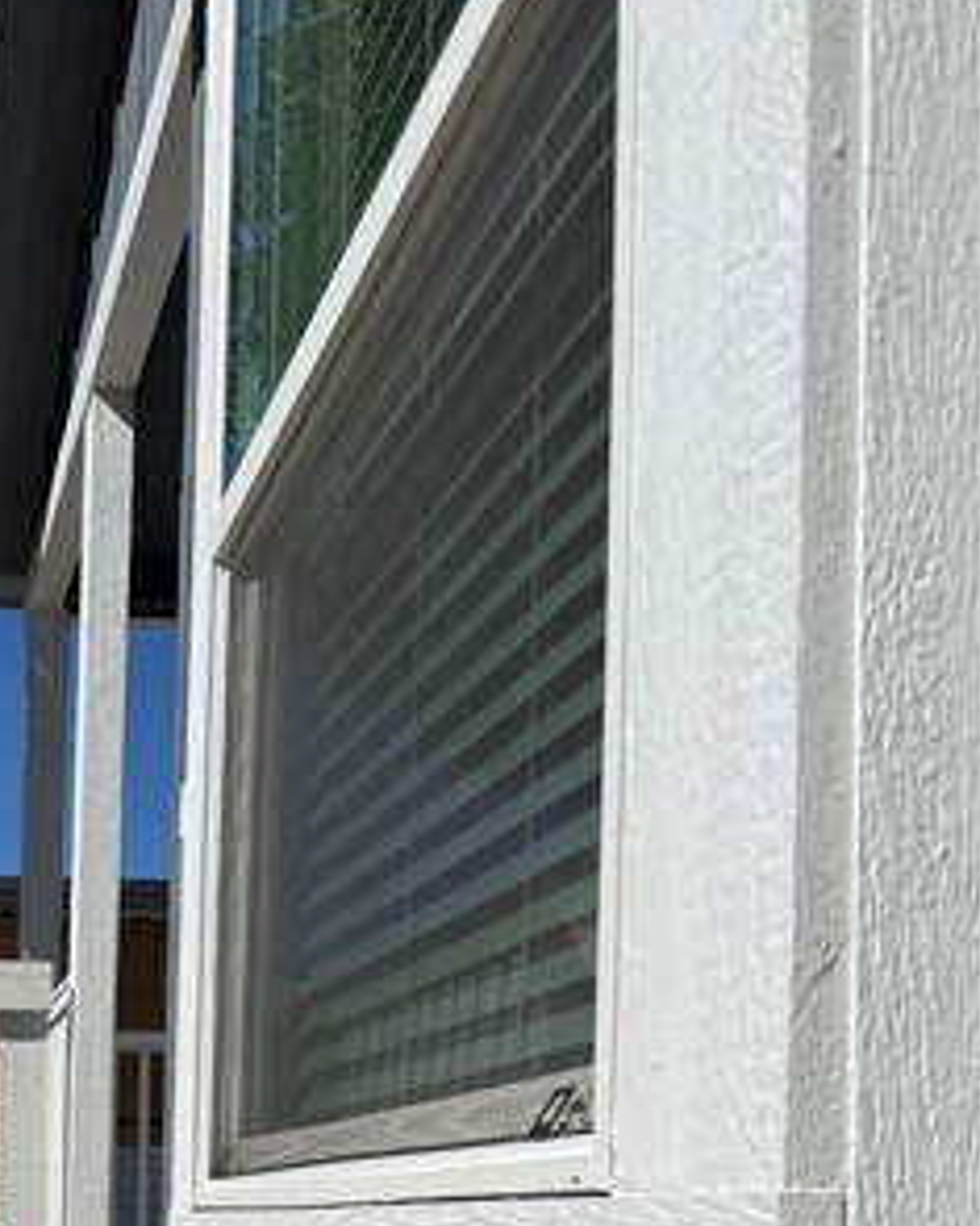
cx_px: -17
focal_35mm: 51
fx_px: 1850
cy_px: 1209
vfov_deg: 33.7
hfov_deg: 27.8
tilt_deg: -0.1
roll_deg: -2.1
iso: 80
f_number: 1.78
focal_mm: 6.76
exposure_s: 1/11905
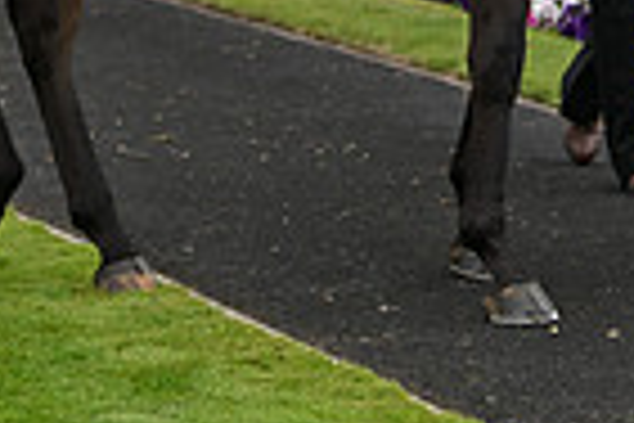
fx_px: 6216
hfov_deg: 5.8
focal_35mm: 353
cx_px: 495
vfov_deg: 3.9
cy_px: -407
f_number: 4
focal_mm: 86
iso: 1000
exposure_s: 1/1600
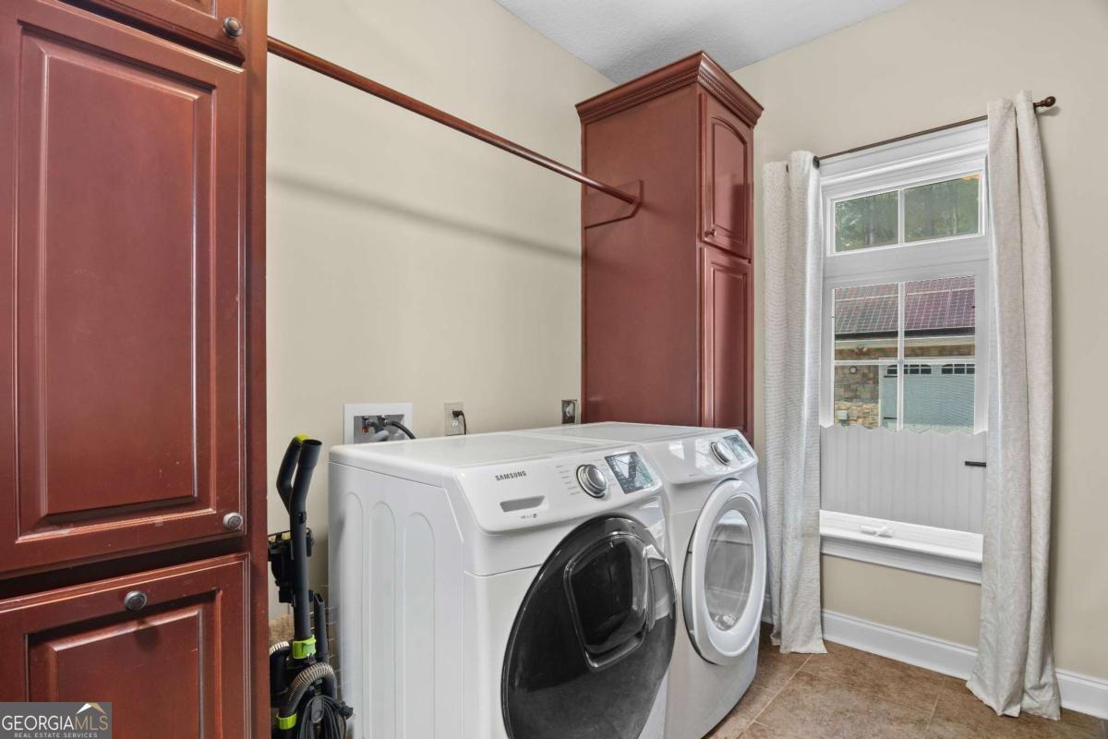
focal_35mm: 16
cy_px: 370
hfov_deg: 95.0
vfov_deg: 72.1
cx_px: 554
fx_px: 508
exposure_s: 1.6
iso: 250
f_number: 7.1
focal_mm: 11
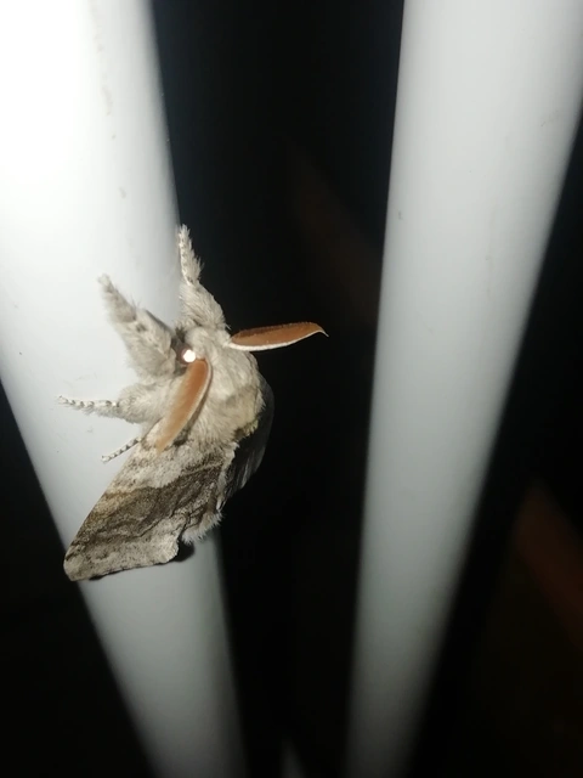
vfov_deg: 50.1
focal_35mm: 37
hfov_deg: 38.7
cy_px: 389
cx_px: 292
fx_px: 831
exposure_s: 1/100
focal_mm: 3.46
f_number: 2.2
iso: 64
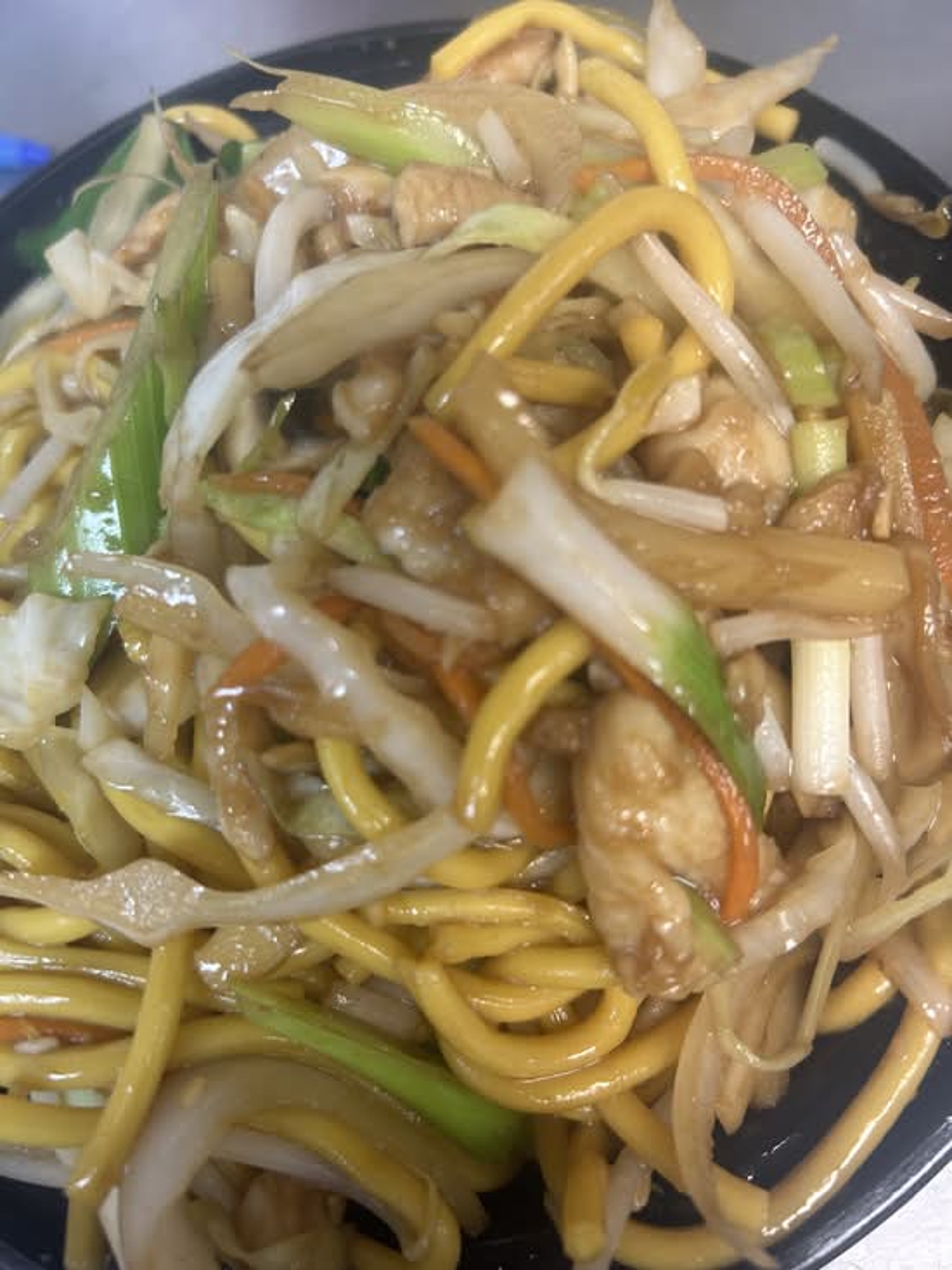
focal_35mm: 26
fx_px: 953
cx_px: 476
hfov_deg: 53.1
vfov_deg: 67.3
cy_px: 635
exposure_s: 1/43
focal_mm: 5.7
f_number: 1.5
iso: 100
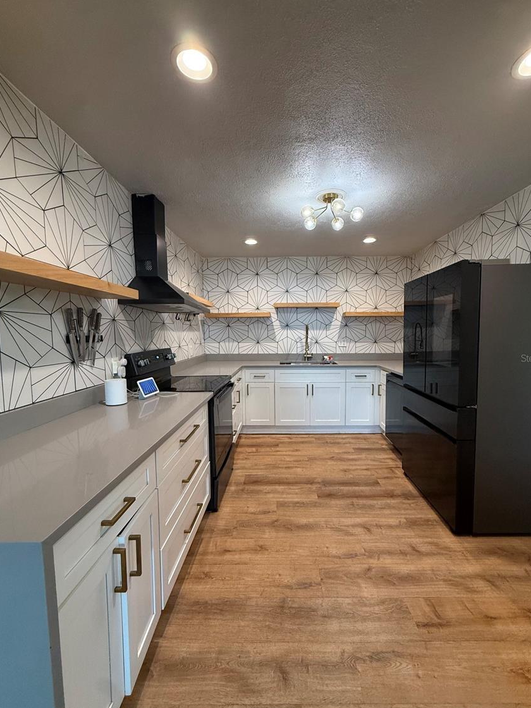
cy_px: 358
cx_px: 281
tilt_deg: -4.2
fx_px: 307
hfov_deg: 81.7
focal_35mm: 15
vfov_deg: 98.2
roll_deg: -0.2
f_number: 2.2
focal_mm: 2.22
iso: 320
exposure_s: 1/120
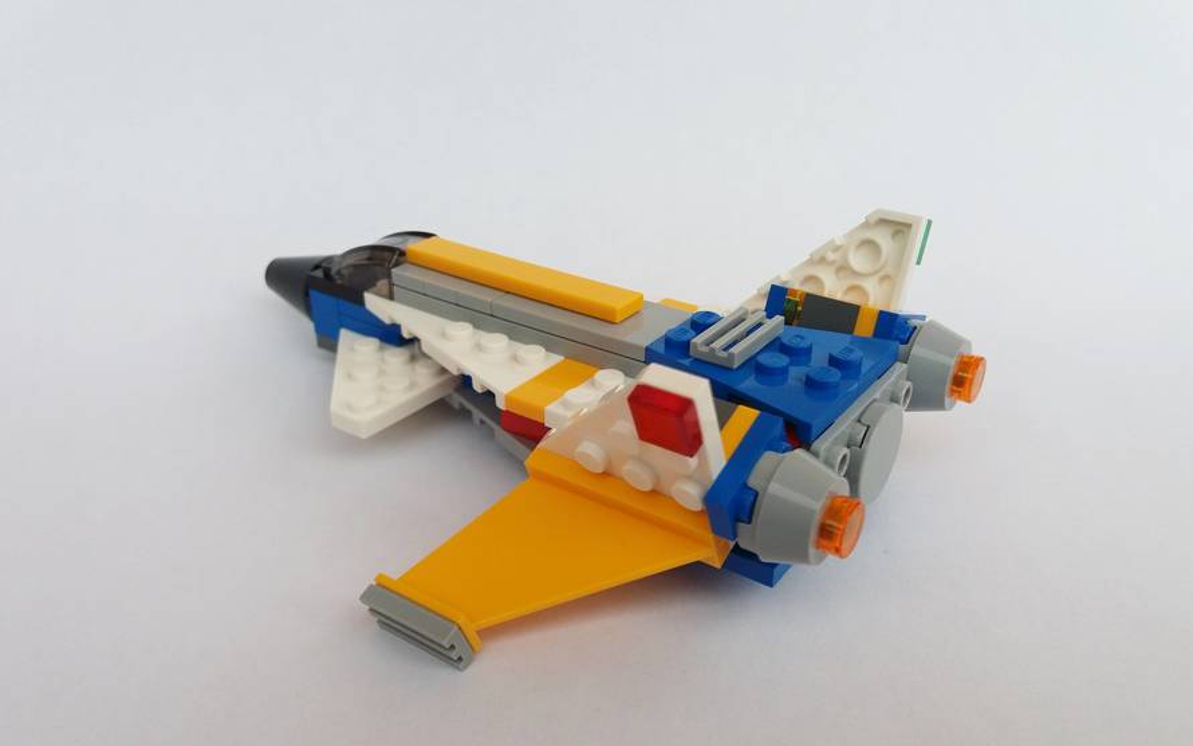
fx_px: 975
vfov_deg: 41.8
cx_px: 592
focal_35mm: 30
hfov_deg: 62.9
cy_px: 409
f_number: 1.9
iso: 64
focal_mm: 3.7
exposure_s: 1/518
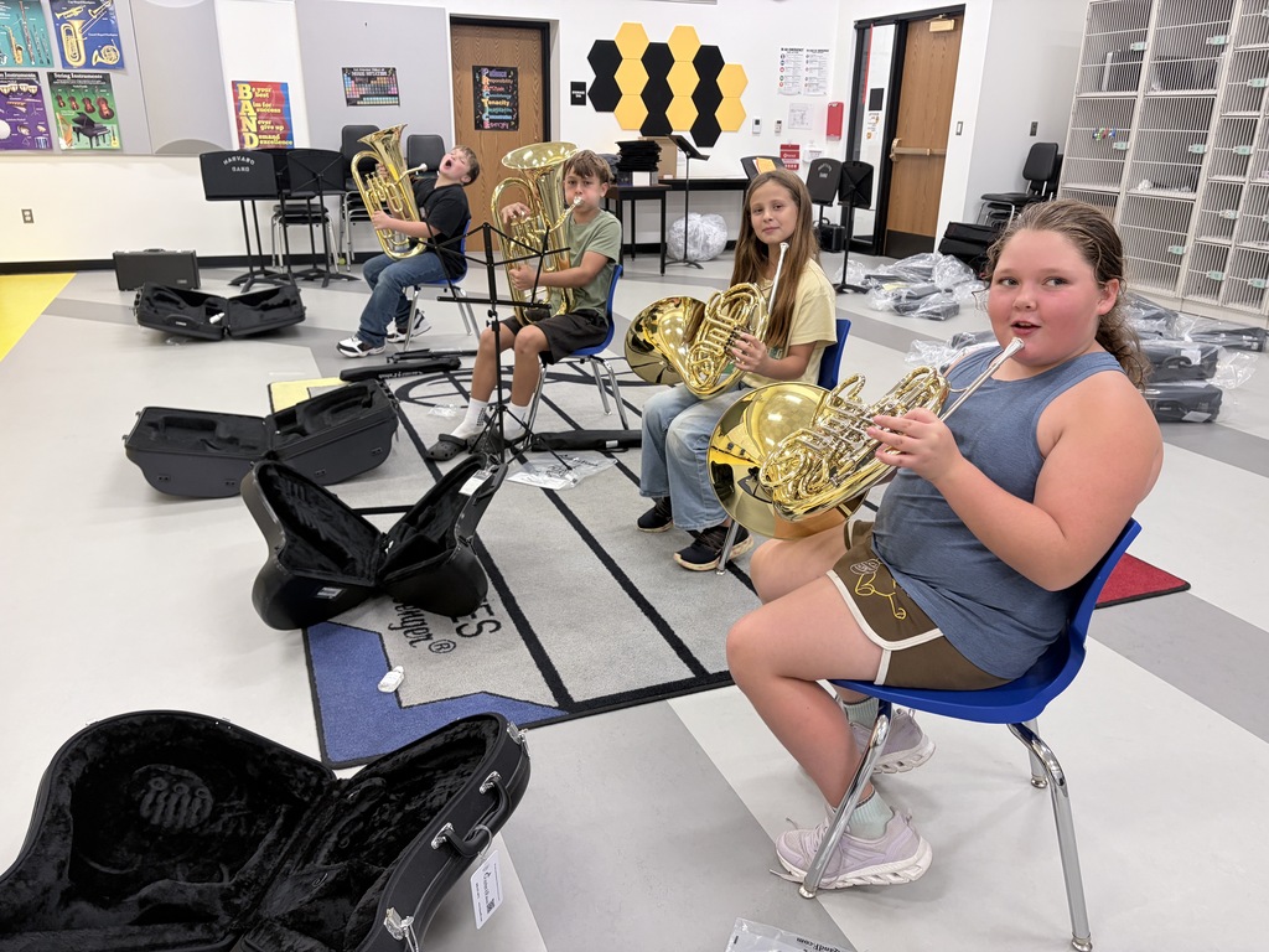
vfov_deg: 53.1
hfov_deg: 67.3
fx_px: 953
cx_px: 634
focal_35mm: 26
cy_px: 476
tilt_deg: -19.8
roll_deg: -1.2
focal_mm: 5.96
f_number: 1.6
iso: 160
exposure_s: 1/60
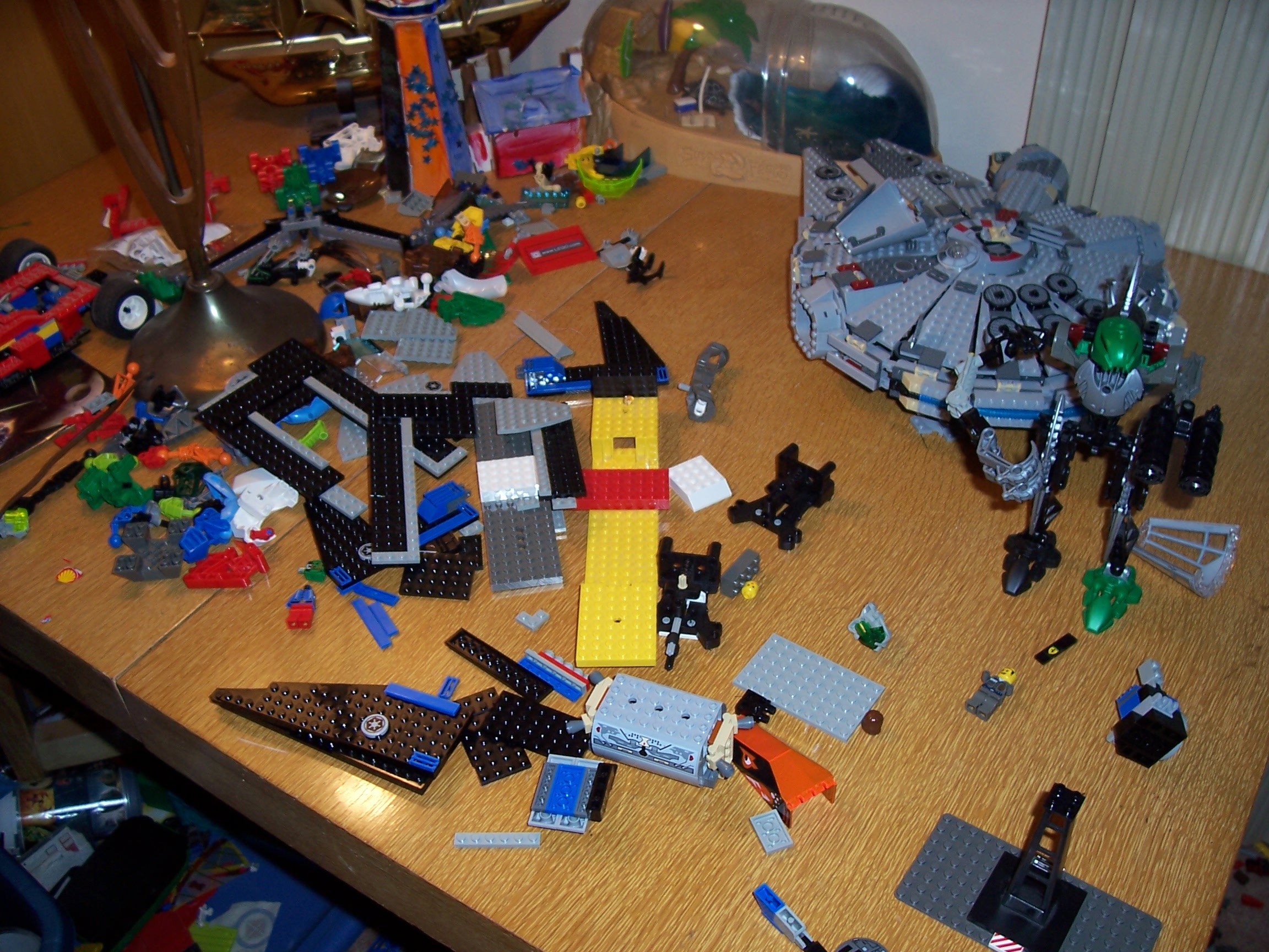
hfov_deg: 54.0
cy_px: 476
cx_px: 634
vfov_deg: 41.8
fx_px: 1246
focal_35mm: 34
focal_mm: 5.6
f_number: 2.7
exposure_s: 1/60
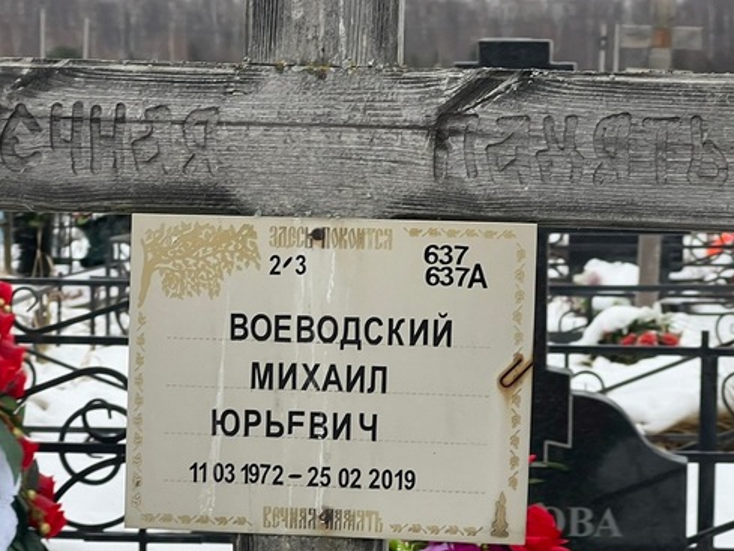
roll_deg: -1.9
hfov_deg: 15.6
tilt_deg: -6.9
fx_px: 2672
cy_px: 438
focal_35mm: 126
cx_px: 360
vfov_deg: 11.7
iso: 64
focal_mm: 9
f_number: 2.8
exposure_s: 1/99
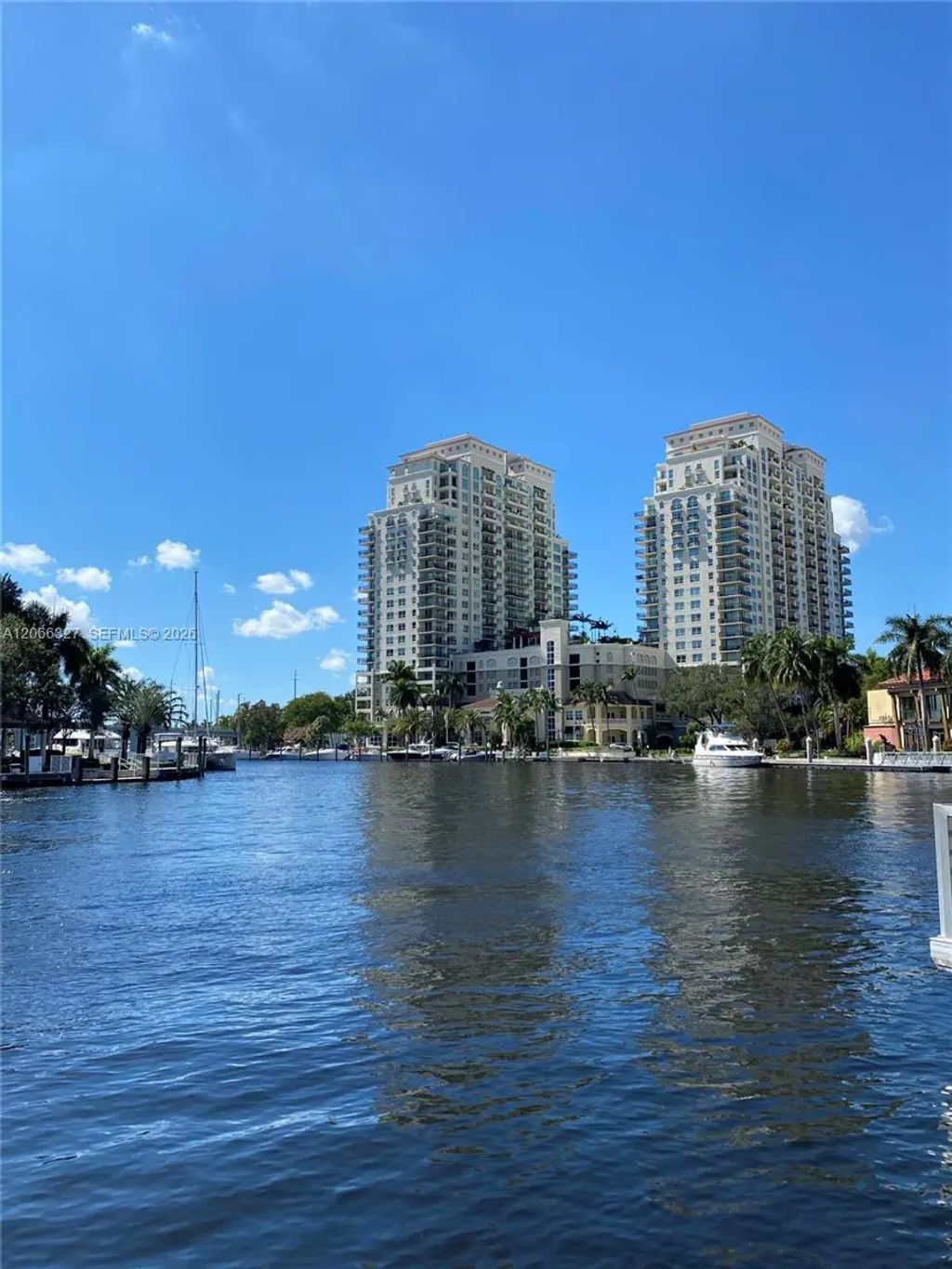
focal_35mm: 26
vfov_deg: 67.3
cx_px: 476
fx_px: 953
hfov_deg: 53.1
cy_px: 634
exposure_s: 1/3040
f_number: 1.8
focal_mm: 4.25
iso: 32
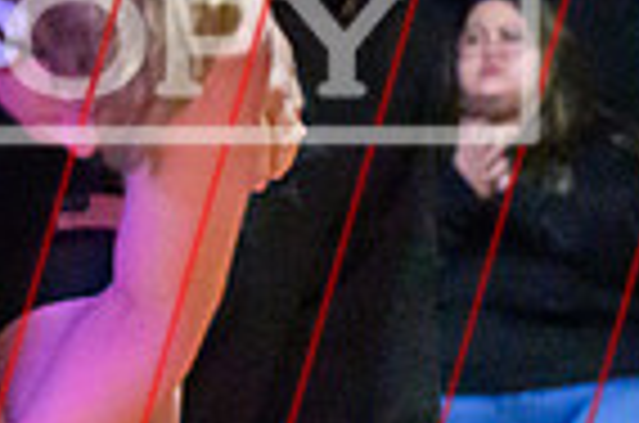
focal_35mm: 544
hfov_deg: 3.8
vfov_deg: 2.5
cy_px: -105
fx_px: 9634
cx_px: -447
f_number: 2.8
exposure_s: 1/640
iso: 16000
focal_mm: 105
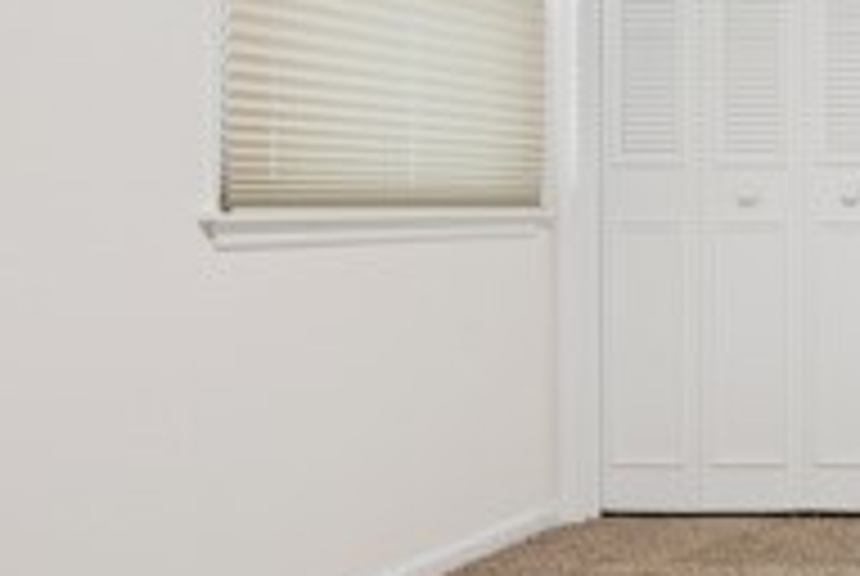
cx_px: 1261
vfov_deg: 28.6
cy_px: 207
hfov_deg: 28.7
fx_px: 1125
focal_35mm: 47
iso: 320
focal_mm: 15
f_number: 8
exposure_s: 1/2.5
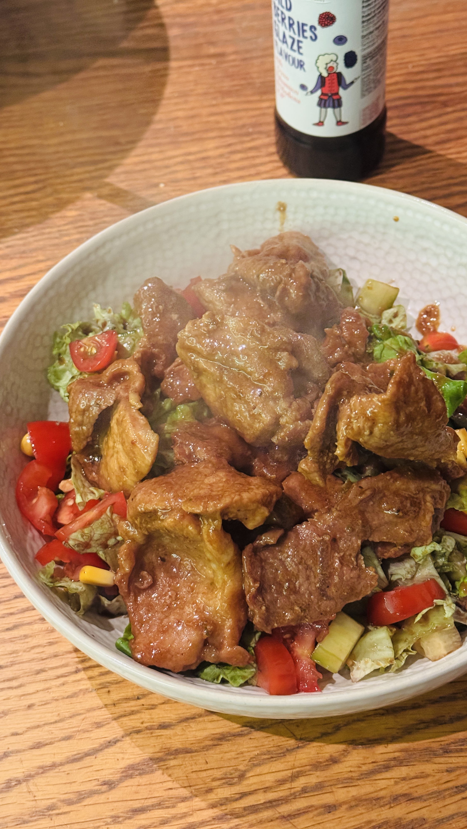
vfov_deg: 39.2
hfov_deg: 22.6
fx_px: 1167
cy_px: 414
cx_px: 288
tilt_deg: -53.9
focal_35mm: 53
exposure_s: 1/25
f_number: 1.78
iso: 640
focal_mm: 6.76
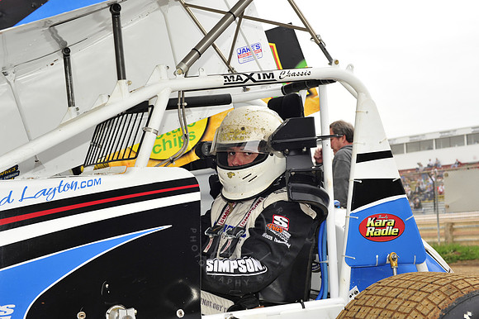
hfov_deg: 39.6
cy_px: 160
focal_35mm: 50
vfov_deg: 27.0
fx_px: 665
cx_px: 240
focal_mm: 50
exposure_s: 1/60
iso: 500
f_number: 8
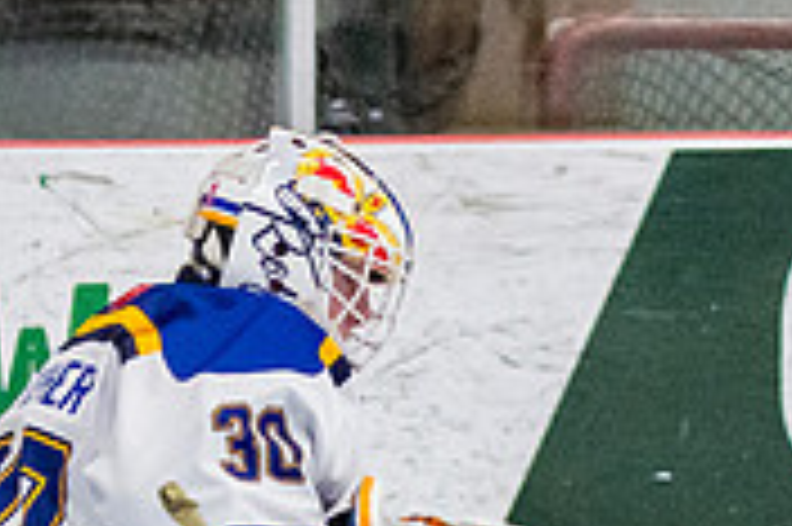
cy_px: 629
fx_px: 13693
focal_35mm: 623
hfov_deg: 3.3
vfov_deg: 2.2
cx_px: 390
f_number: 3.2
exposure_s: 1/640
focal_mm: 75
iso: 2000
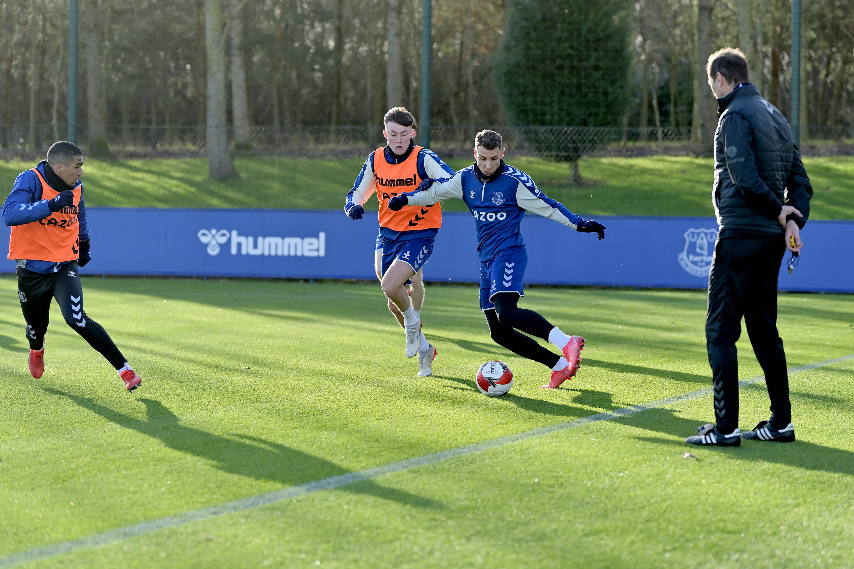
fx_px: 2657
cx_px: 427
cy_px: 284
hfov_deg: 18.3
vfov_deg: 12.2
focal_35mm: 112
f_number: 2.8
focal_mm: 112
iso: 250
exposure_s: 1/1000
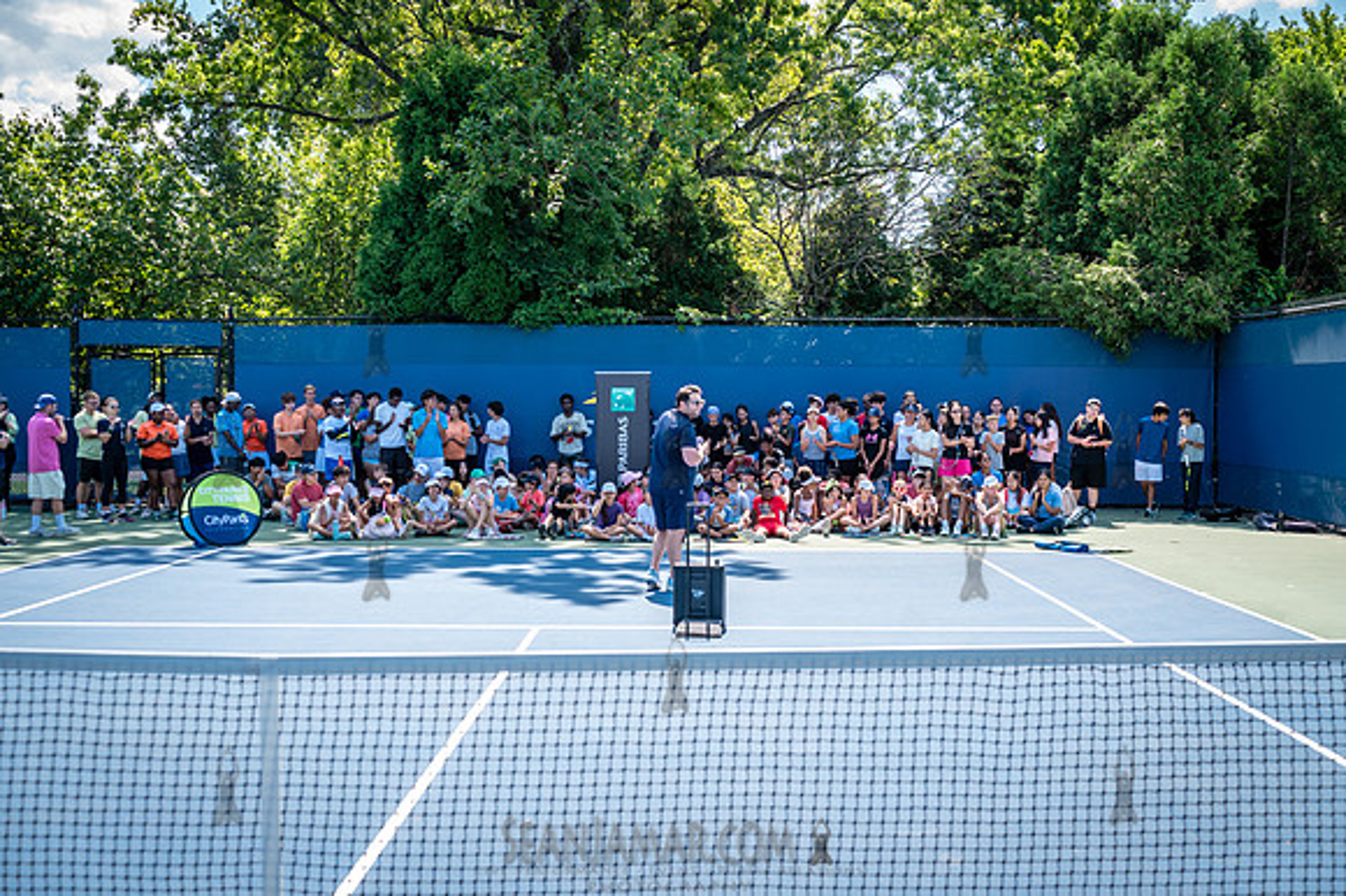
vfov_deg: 36.0
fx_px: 1380
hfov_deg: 52.0
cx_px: 683
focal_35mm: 37
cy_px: 448
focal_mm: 36
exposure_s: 1/320
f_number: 4
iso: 100
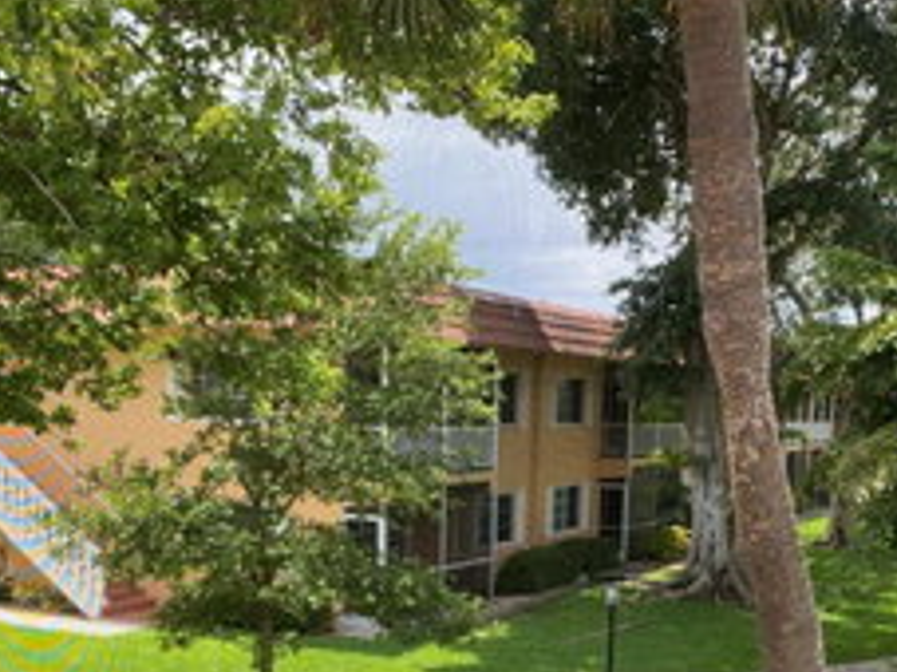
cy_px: 613
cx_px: 520
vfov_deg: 28.4
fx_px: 1269
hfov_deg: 38.8
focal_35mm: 49
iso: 32
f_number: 1.8
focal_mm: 4.25
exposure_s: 1/666
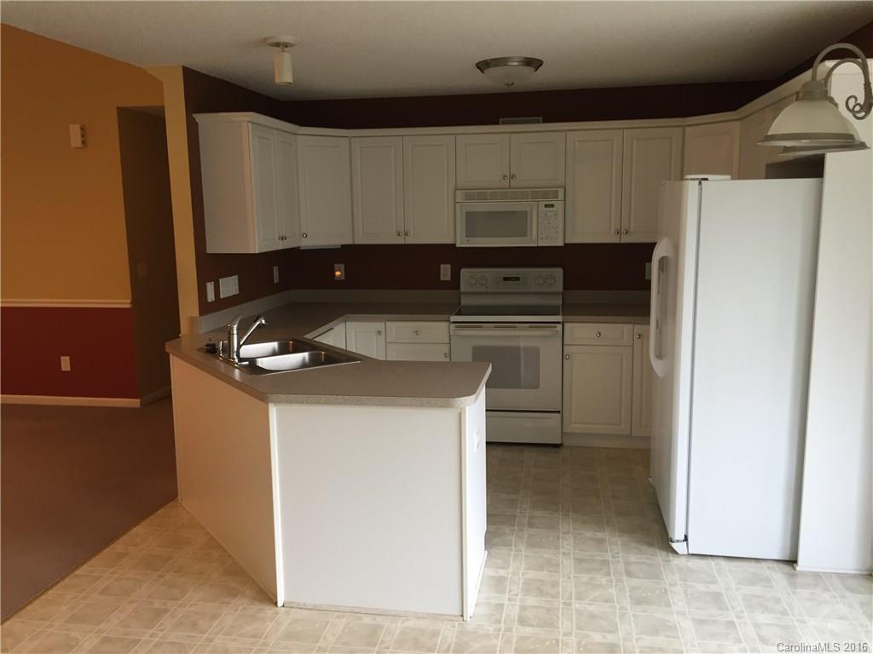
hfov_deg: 61.7
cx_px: 436
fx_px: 731
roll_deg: +0.8
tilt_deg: -8.4
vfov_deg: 48.2
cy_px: 327
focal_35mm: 29
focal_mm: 4.15
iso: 64
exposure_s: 1/30
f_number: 2.2
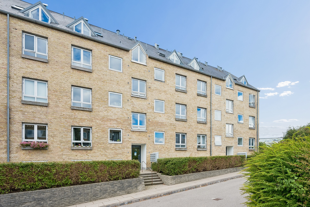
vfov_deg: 72.1
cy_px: 104
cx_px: 155
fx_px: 142
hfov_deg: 95.0
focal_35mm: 16
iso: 400
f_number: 6.3
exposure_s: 1/640
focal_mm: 16.5
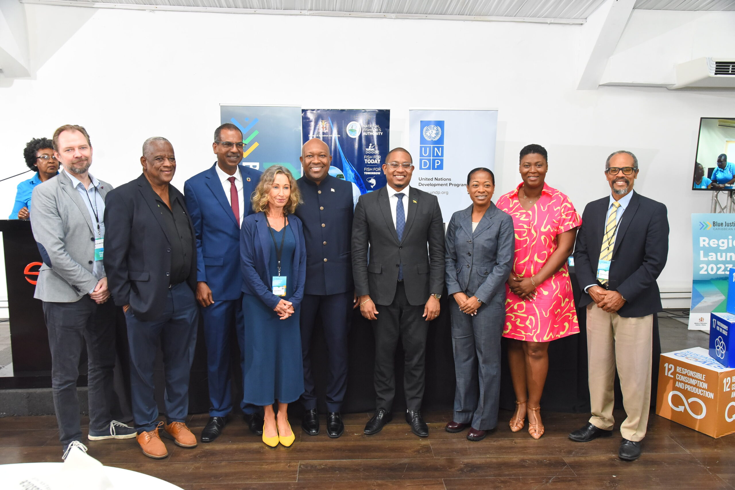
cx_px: 368
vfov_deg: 43.6
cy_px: 245
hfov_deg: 61.9
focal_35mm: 30
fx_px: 612
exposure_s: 1/80
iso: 3200
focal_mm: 30
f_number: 5.6
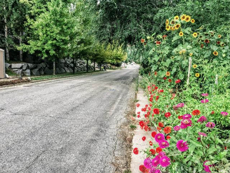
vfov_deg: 48.2
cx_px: 115
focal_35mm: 29
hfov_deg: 61.7
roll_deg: -0.1
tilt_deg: -5.0
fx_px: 193
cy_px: 86
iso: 25
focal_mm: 4.15
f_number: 2.2
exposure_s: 1/30
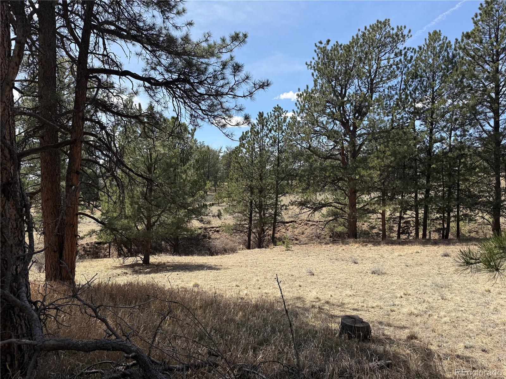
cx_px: 253
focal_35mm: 24
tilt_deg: -0.2
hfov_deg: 71.6
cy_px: 190
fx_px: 351
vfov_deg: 56.8
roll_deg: +0.1
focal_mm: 6.76
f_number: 1.78
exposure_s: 1/2370
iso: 80
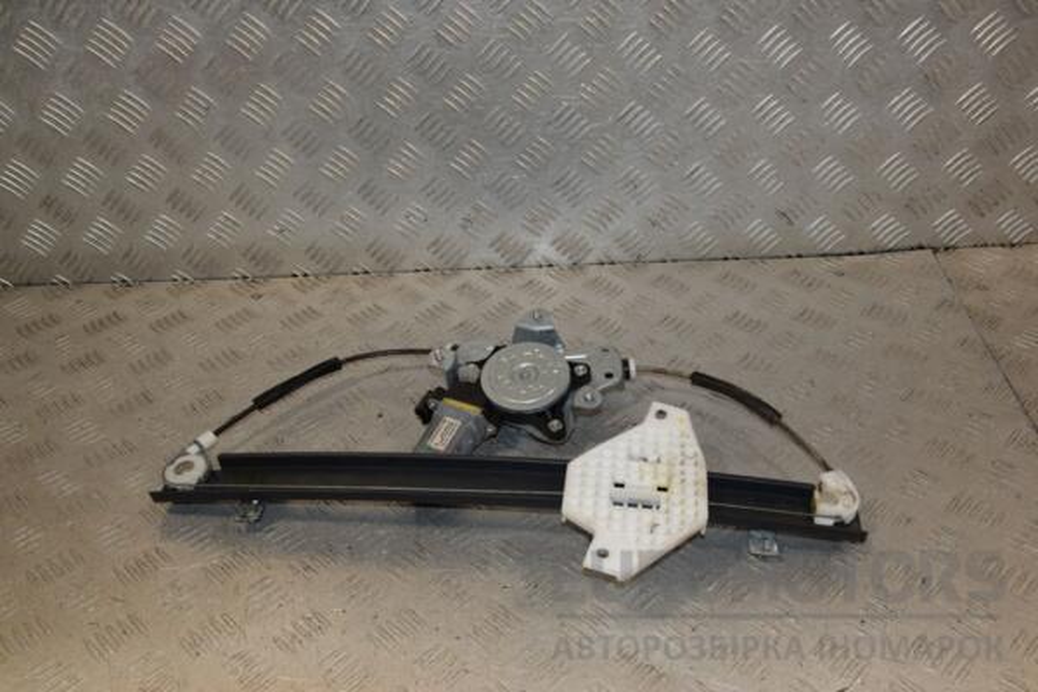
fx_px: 1081
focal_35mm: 38
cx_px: 519
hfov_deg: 51.3
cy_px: 346
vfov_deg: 35.5
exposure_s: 1/200
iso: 800
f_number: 9
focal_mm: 25
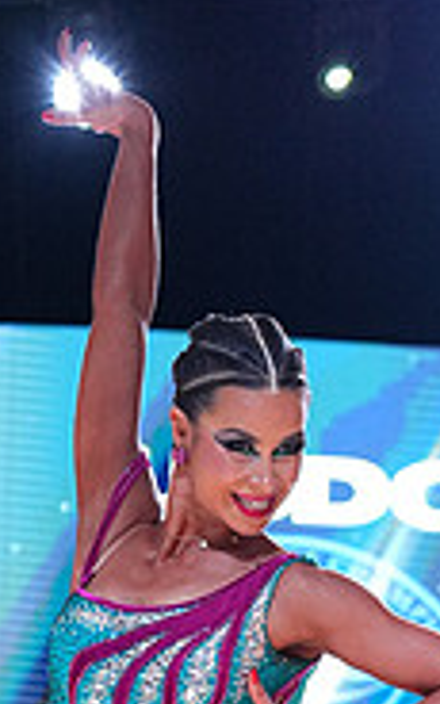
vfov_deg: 8.7
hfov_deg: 5.6
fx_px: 4509
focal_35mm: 235
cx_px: 557
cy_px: 1064
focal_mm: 73
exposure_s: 1/400
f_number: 4
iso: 2000
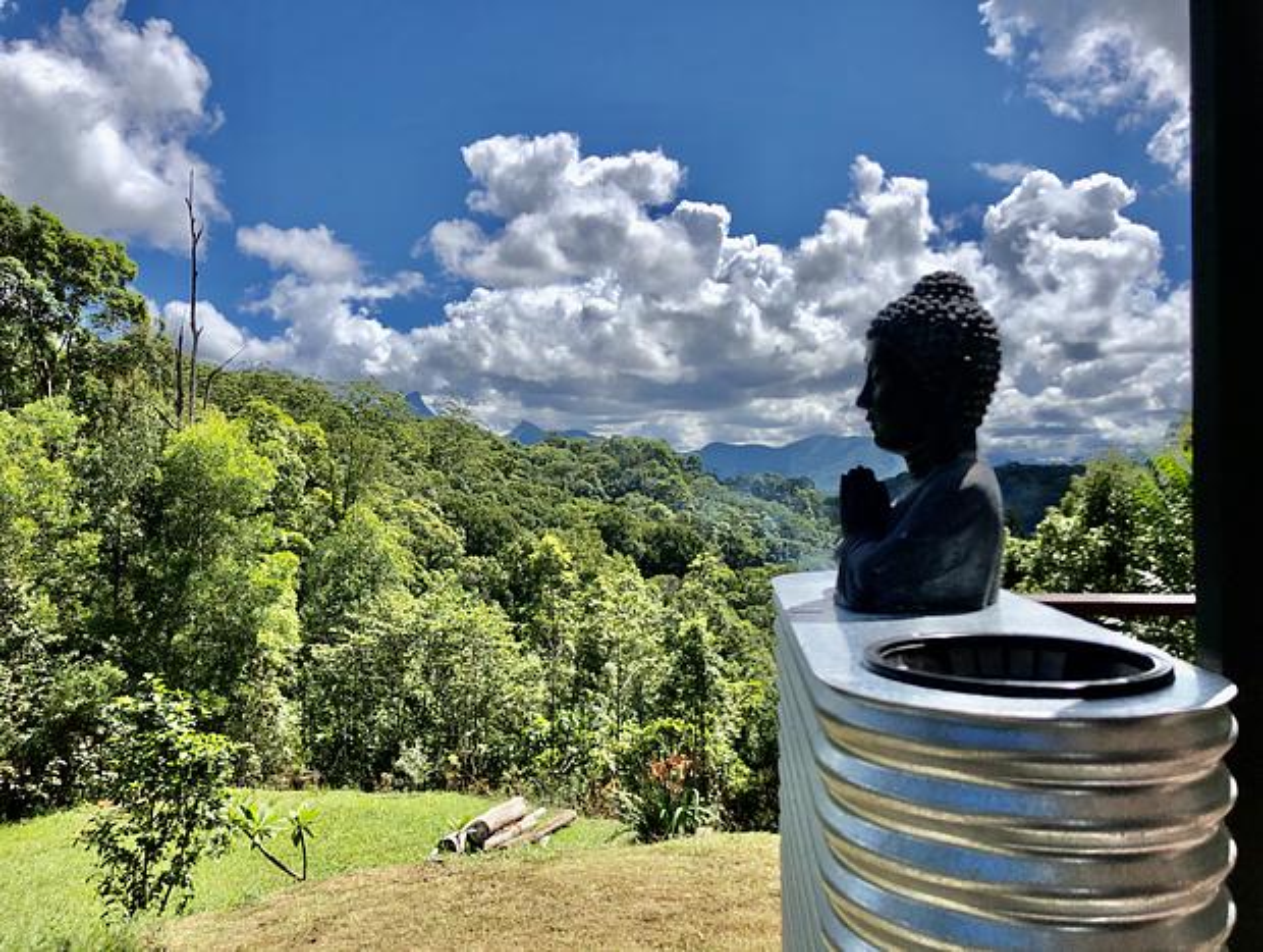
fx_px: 1023
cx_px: 632
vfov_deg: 49.9
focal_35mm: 28
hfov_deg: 63.4
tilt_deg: -0.7
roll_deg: +0.8
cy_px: 476
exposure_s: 1/3003
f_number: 1.8
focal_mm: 4
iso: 20
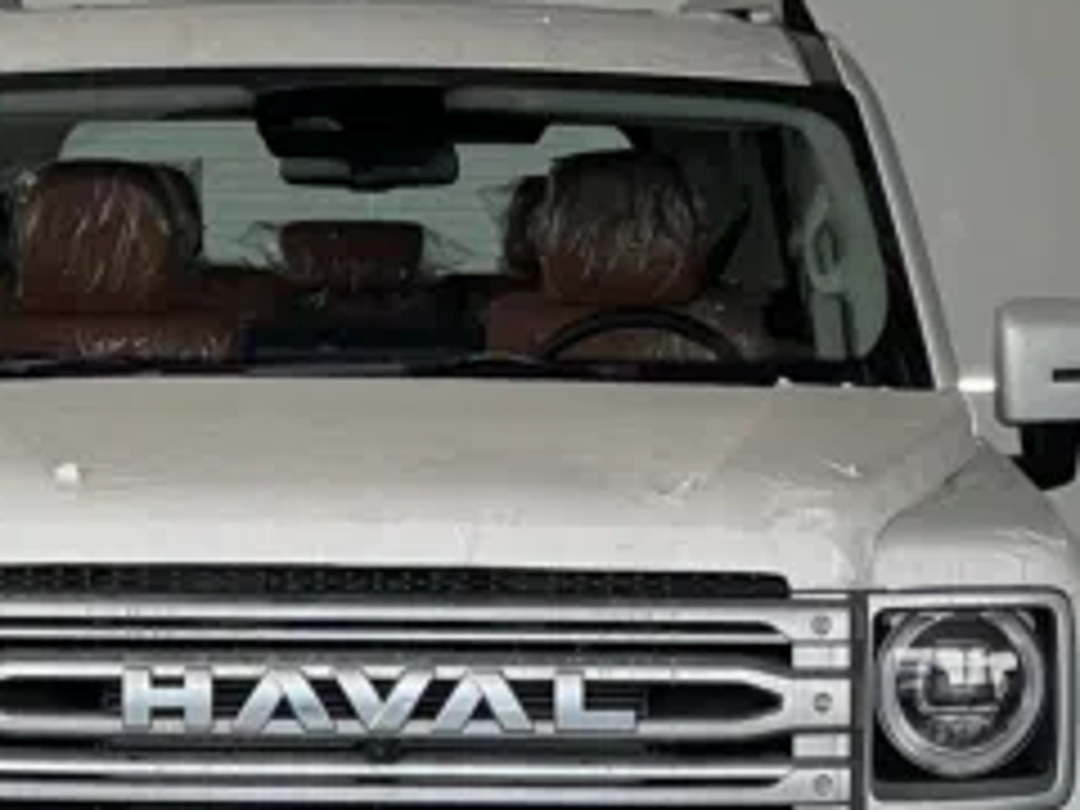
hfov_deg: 9.6
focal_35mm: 205
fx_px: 6396
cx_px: 328
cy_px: 148
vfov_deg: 7.2
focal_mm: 9
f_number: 2.8
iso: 40
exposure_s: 1/120
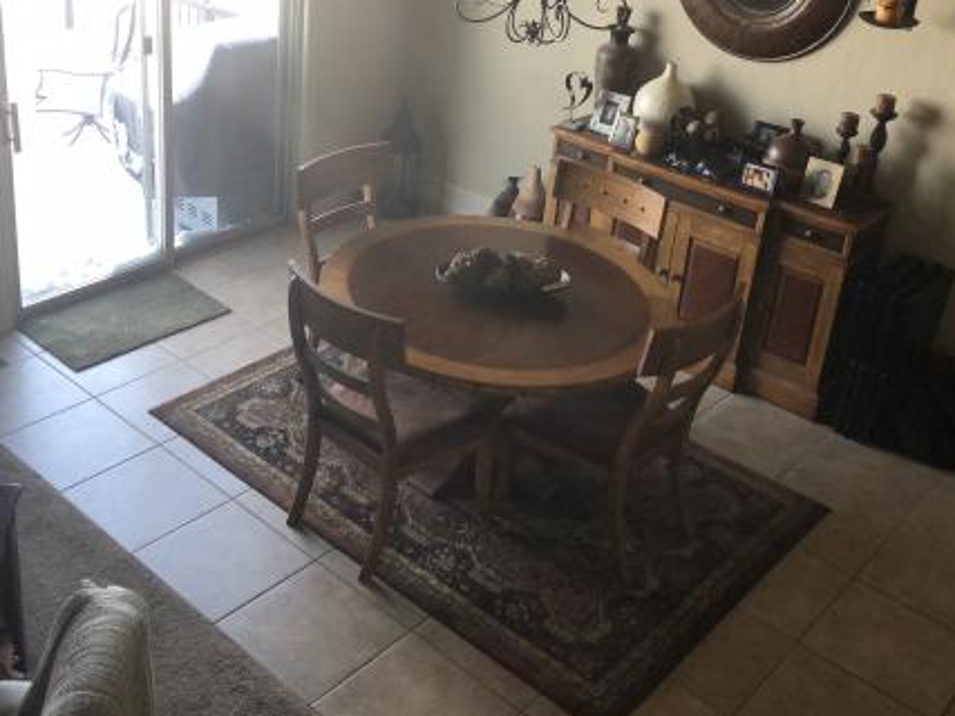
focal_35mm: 42
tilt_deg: -22.1
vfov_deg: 33.8
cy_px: 195
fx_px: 1158
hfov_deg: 44.7
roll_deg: -3.8
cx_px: 412
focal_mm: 3.99
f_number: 1.8
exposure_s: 1/120
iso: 80
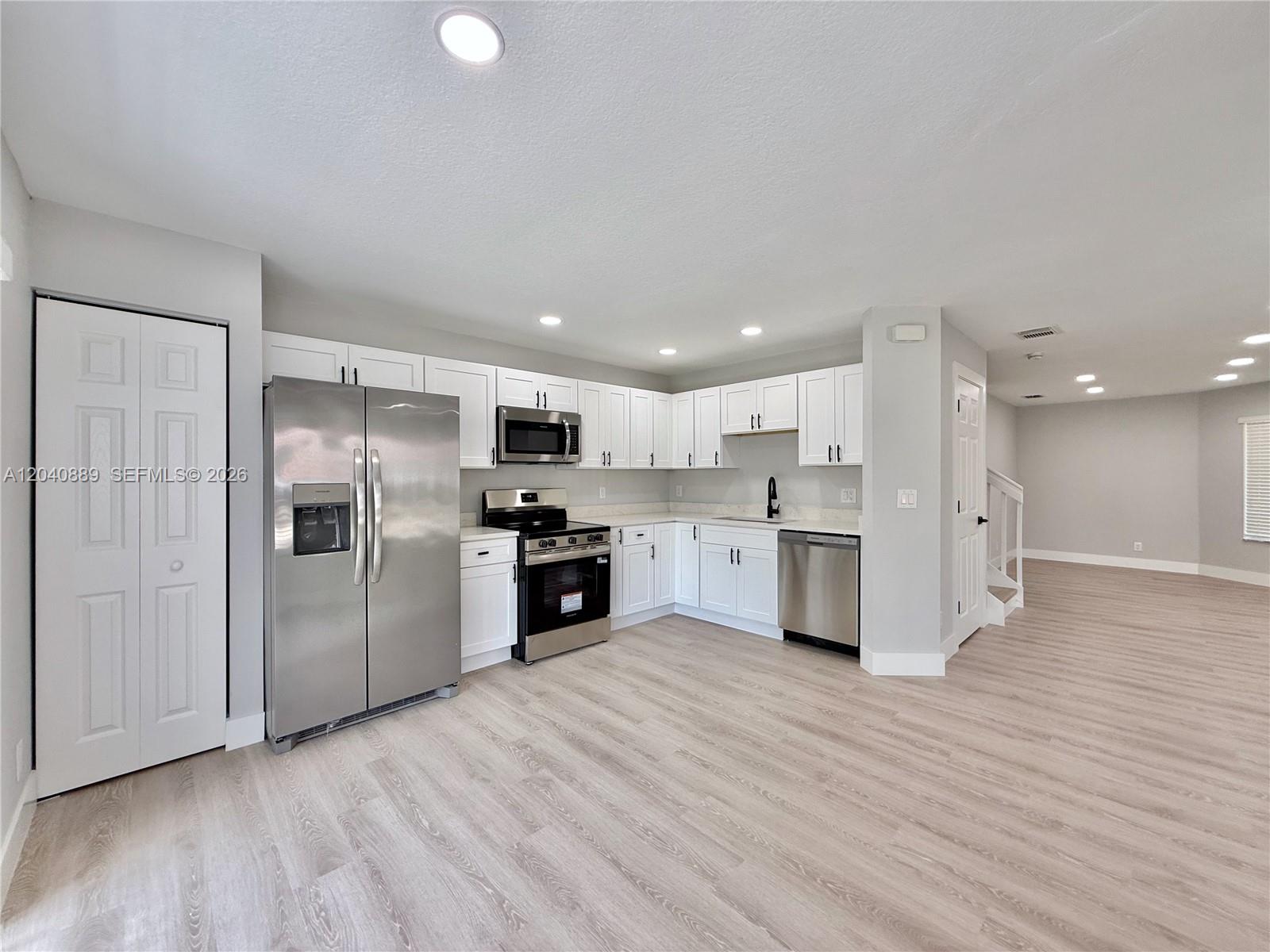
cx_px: 635
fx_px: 514
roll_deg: -0.2
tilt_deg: -0.9
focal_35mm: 14
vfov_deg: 85.7
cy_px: 476
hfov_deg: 102.1
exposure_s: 1/99
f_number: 2.2
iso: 64
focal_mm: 2.22
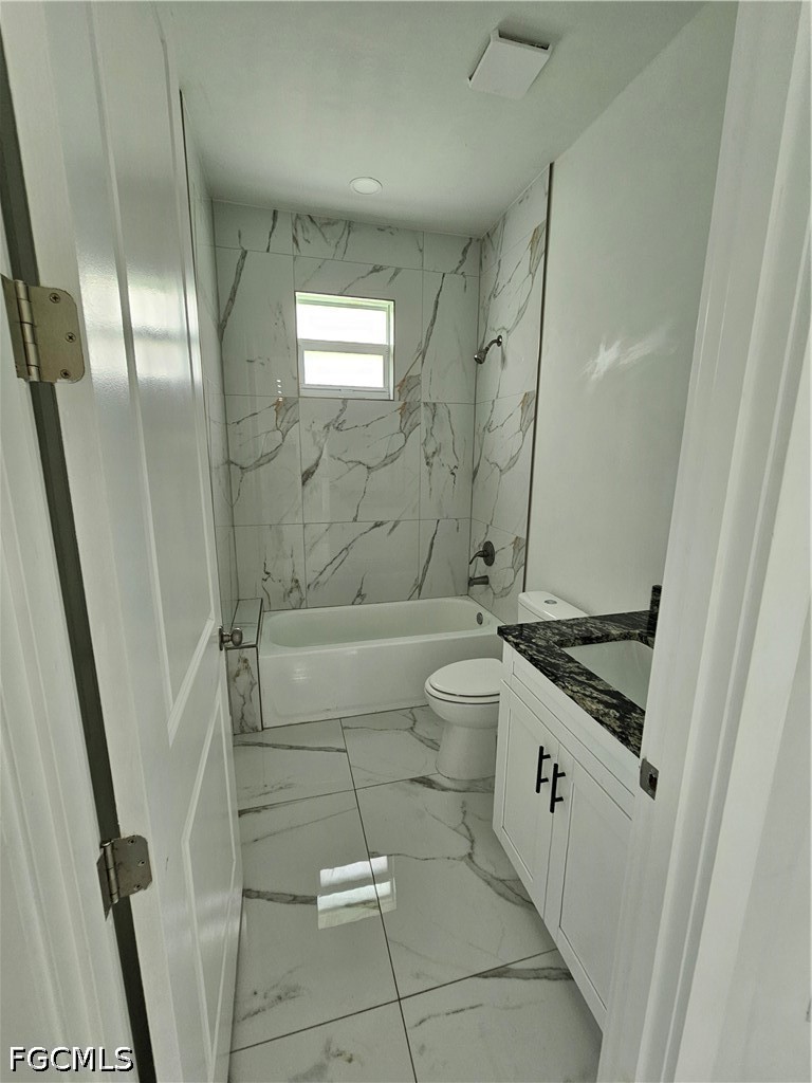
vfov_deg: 106.2
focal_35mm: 13
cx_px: 406
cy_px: 542
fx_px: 407
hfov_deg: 89.9
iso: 200
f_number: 2.2
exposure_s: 1/60
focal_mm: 2.2
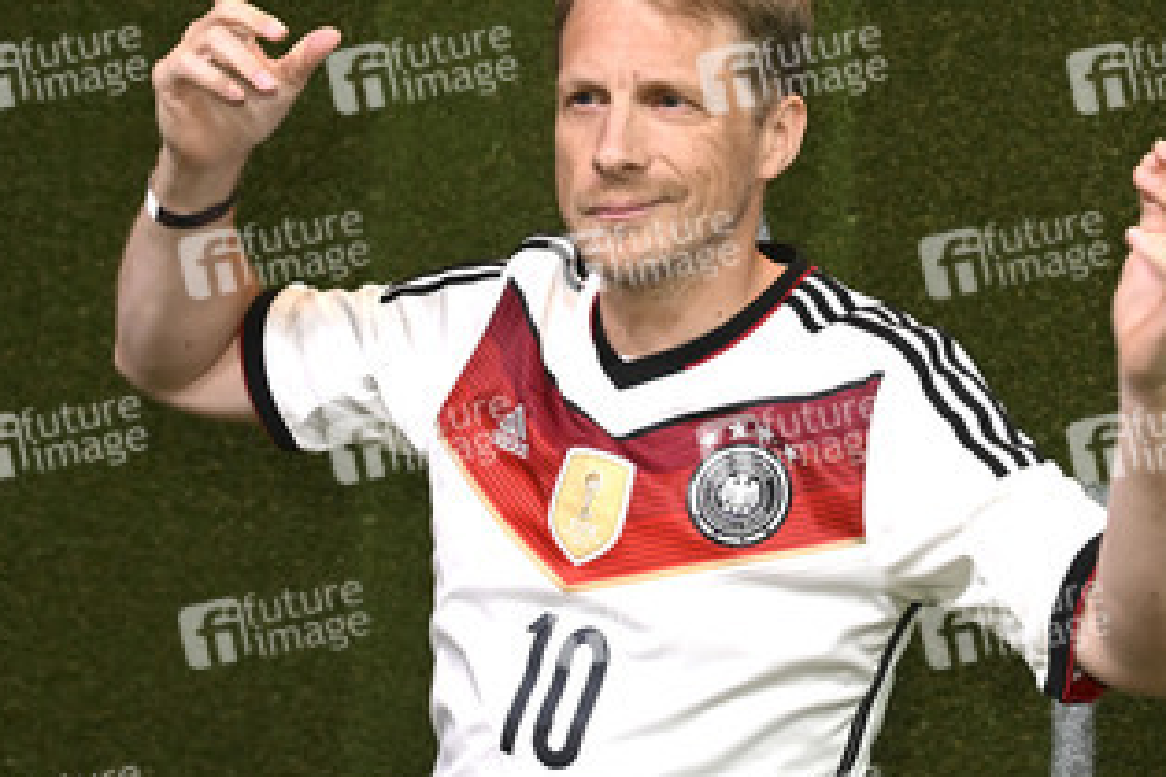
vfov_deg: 21.6
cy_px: 348
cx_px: 694
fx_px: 2040
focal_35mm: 63
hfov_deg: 31.8
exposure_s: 1/250
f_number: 5
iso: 1600
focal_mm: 44
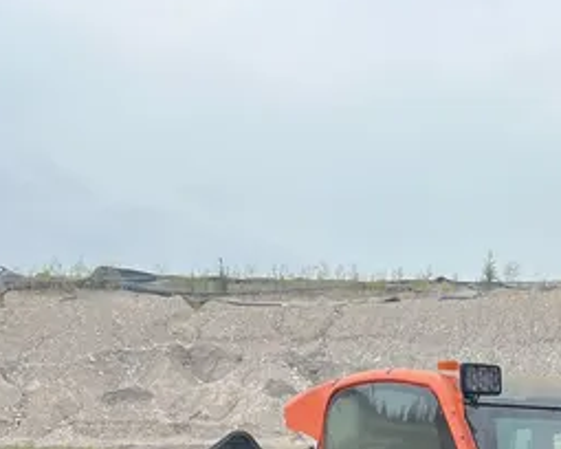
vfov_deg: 17.4
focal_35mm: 73
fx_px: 1212
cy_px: 789
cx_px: 550
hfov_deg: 24.9
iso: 50
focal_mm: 5.1
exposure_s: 1/563
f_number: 1.6
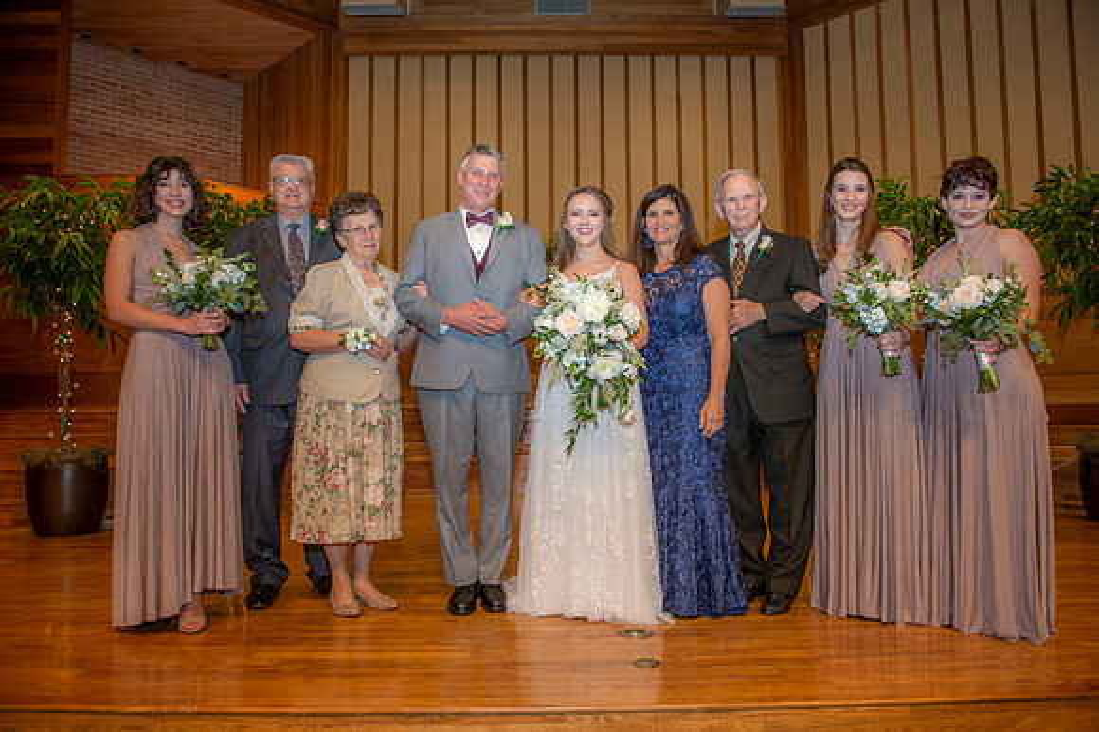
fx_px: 793
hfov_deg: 69.4
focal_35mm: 26
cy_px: 366
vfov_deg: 49.5
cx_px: 550
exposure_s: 1/125
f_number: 4
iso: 640
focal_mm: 26
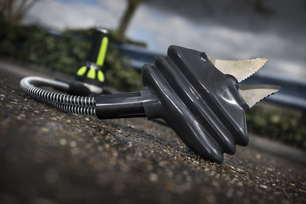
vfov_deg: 30.5
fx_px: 374
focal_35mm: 44
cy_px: 102
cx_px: 153
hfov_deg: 44.5
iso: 31
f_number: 3.2
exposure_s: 1/250
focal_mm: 44
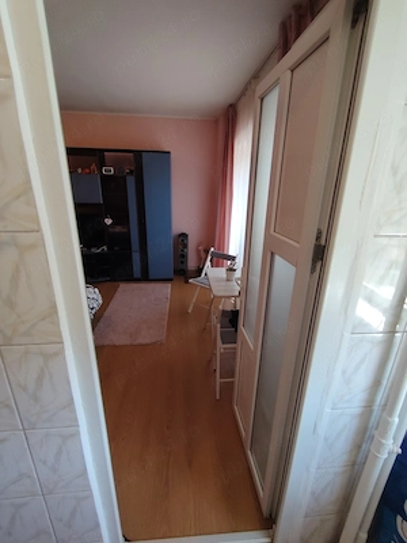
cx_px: 204
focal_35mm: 17
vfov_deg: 91.0
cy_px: 272
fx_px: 267
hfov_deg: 74.7
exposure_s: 1/50
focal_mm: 1.42
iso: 259
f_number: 2.2
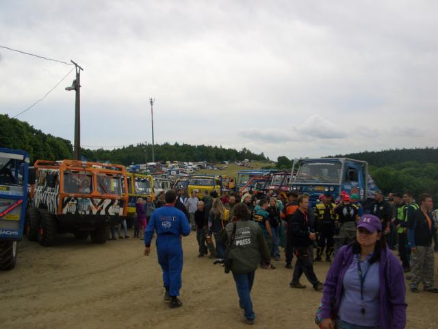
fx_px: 443
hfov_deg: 52.6
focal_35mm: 35
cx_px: 219
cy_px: 164
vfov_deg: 40.7
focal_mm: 5.8
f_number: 4.3
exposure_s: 1/400
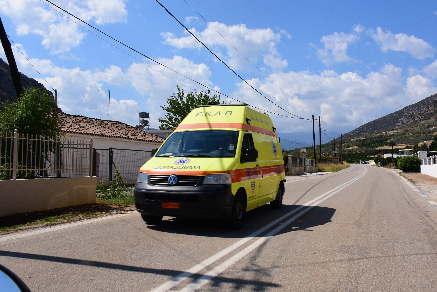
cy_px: 146
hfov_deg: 57.2
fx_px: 401
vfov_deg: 40.0
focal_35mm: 33
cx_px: 218
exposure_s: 1/1000
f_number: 16
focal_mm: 22
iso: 1250
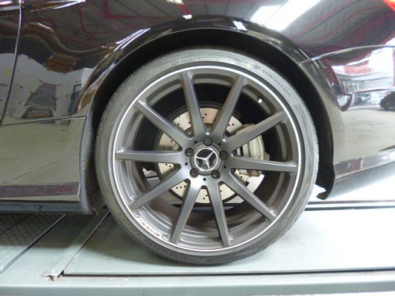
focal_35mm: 24
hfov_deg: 71.6
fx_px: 274
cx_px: 198
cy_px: 148
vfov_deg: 56.8
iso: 400
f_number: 2.5
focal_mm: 4.3
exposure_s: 1/25
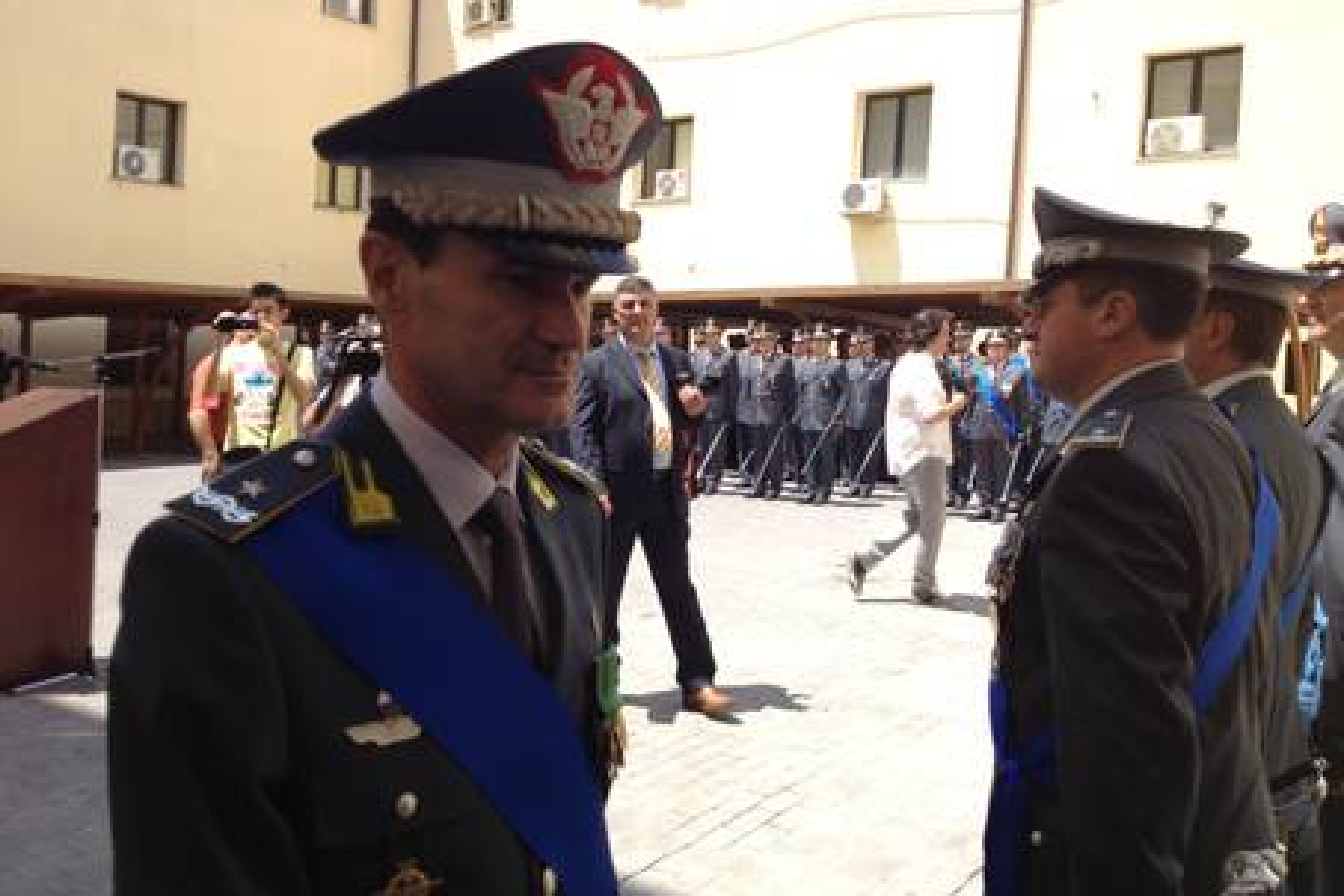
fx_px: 1381
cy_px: 393
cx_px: 679
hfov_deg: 51.9
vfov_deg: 35.9
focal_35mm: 37
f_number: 2.4
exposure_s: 1/812
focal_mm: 4.28
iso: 50
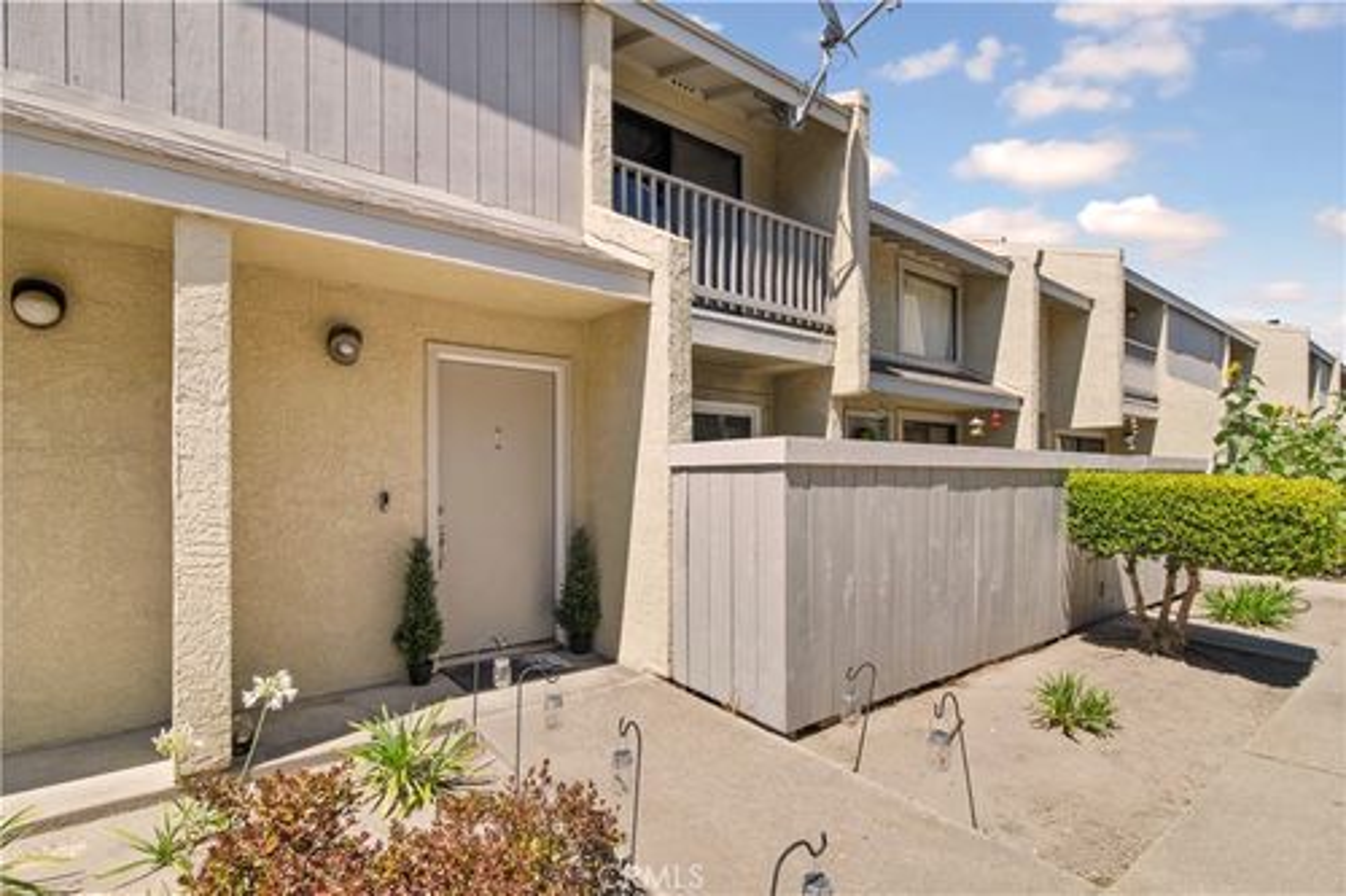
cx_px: 673
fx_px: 598
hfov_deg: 96.8
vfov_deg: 73.7
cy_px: 448
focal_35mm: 16
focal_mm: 16
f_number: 20
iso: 125
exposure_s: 1/1250
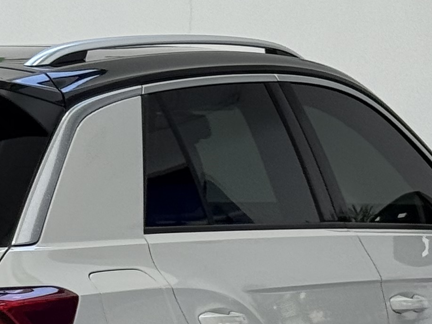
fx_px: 2634
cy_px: 277
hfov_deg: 9.3
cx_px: -8
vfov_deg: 7.0
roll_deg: +1.3
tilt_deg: -4.3
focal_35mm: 211
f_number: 1.78
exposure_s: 1/122
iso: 50
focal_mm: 6.76
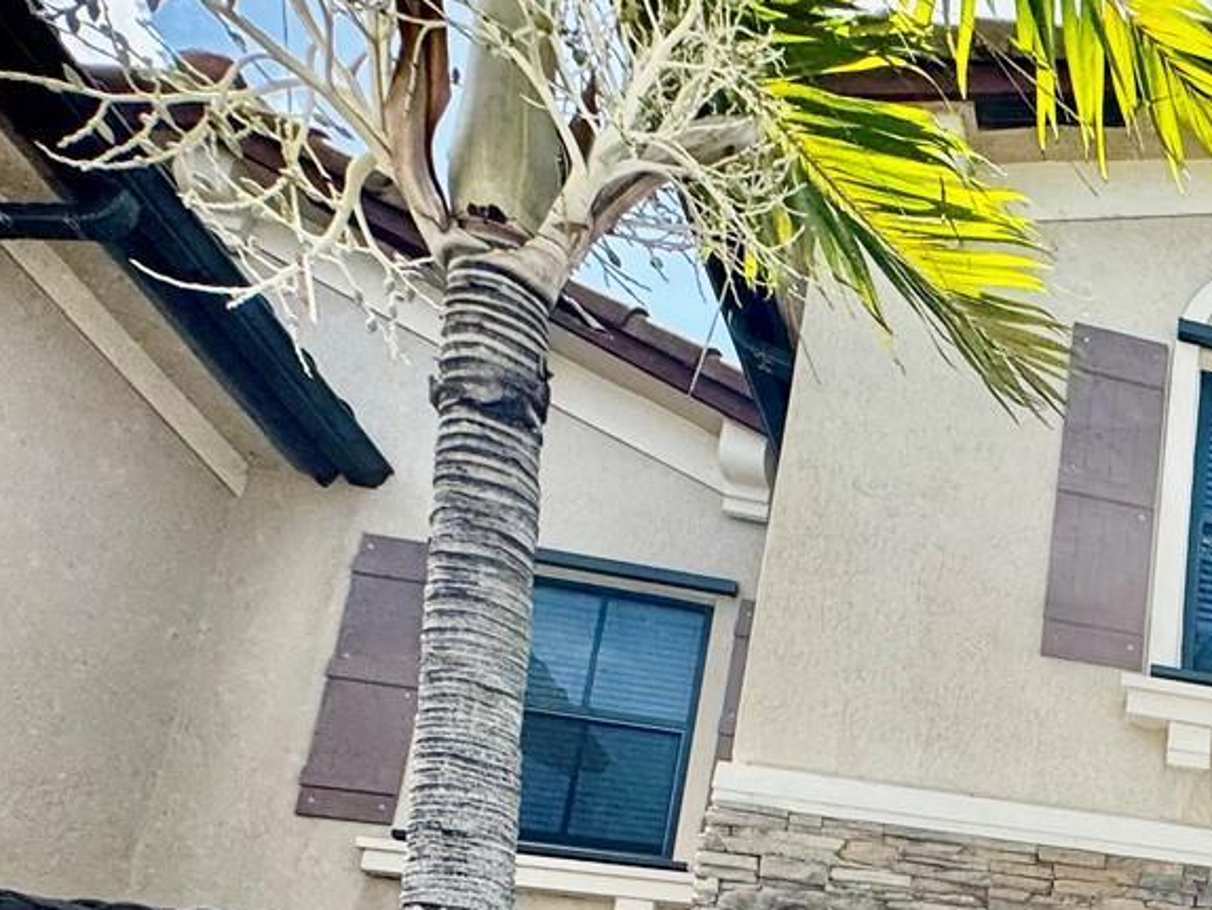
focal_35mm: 39
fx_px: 1366
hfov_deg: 32.6
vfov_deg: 29.7
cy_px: 1176
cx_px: 1649
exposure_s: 1/796
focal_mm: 2.22
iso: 50
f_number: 2.2
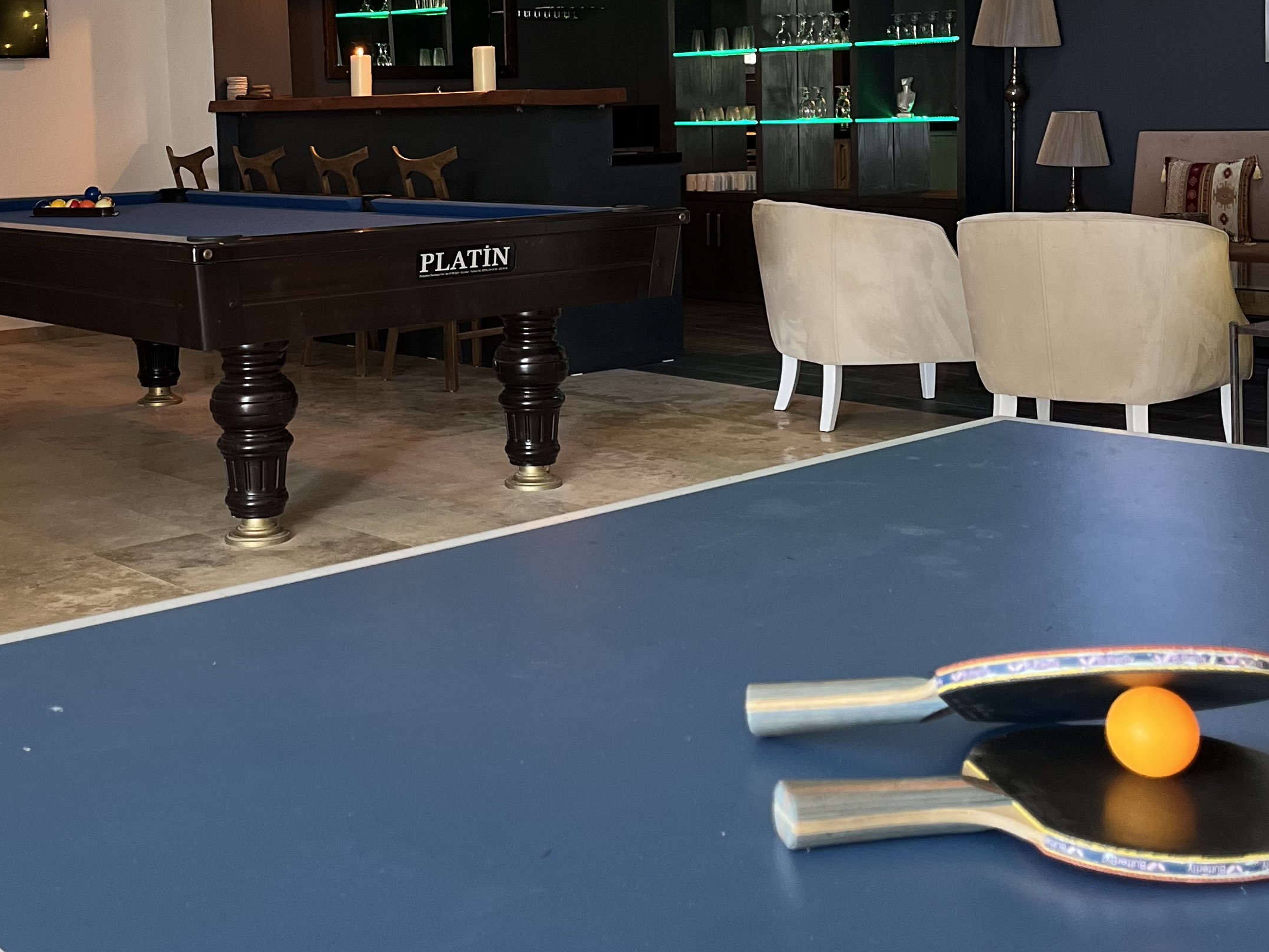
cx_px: 525
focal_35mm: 49
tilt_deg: -4.5
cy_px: 214
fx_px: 1797
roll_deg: +1.5
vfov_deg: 29.1
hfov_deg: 38.8
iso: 320
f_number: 1.6
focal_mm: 5.1
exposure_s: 1/50
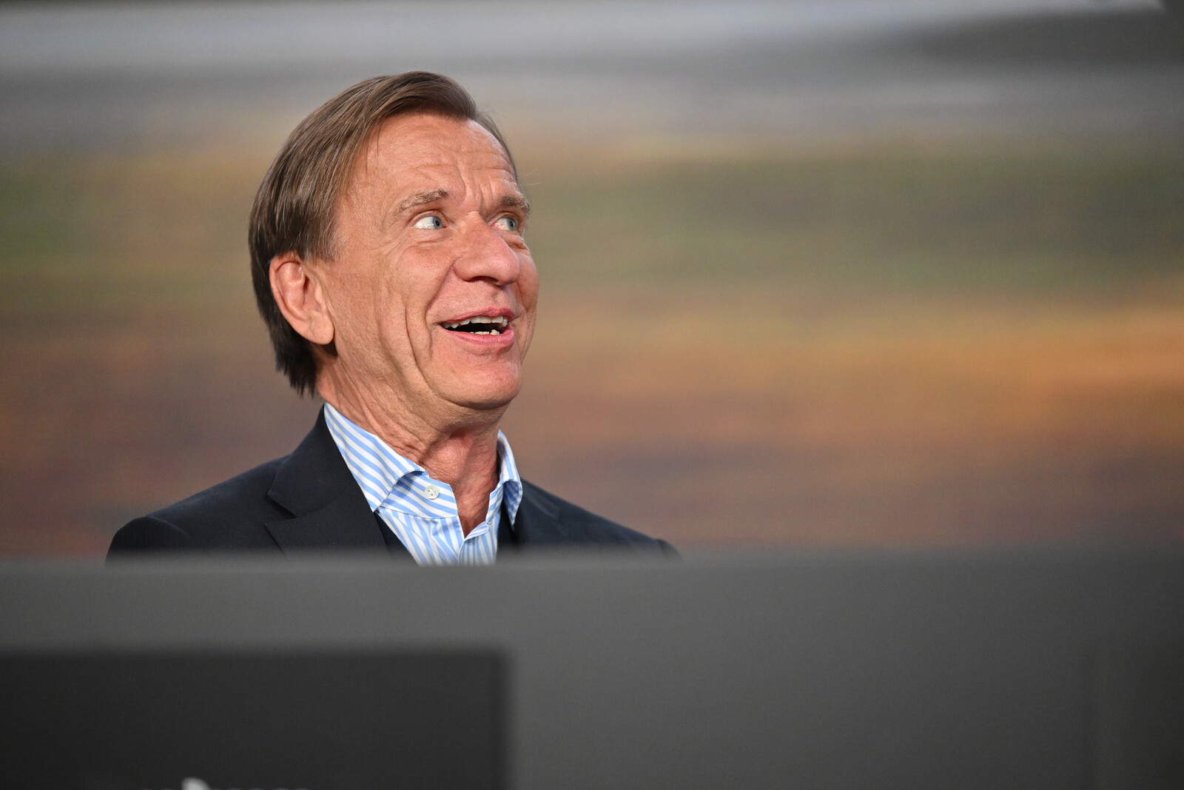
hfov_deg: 10.3
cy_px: 395
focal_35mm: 200
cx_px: 592
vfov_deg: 6.9
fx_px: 6578
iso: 2800
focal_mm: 200
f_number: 2.8
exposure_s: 1/250
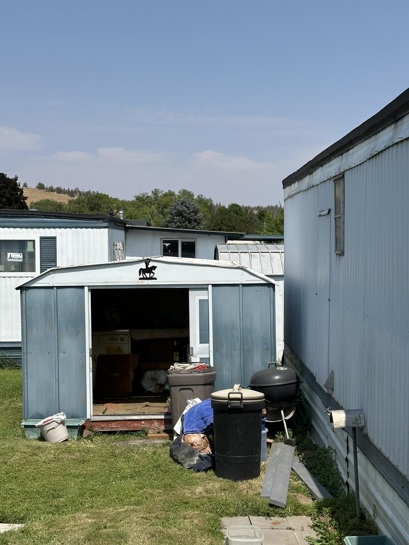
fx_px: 756
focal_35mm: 48
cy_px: 272
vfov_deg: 39.7
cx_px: 204
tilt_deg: -1.2
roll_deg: -1.1
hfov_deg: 30.3
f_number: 1.78
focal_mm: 6.86
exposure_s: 1/6211
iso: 64
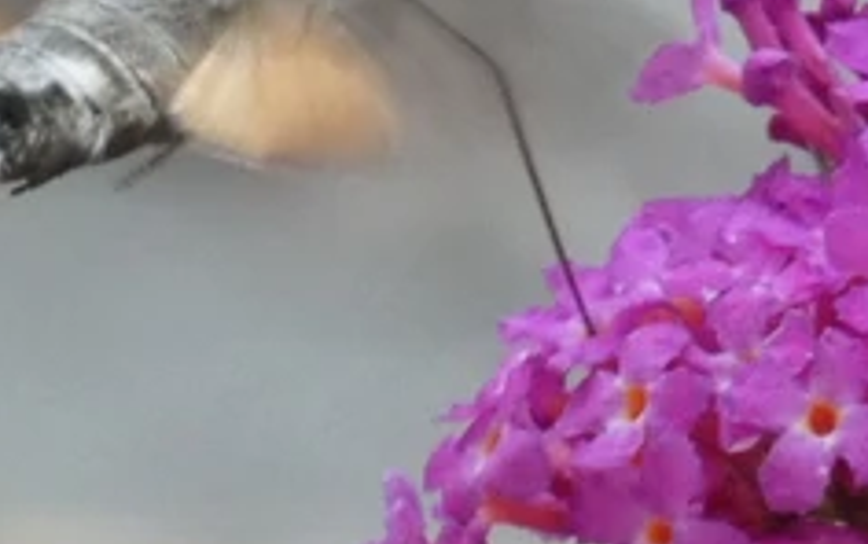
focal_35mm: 1526
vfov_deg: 0.9
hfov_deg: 1.4
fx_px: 36133
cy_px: 261
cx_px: 585
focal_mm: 95.2
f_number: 7.1
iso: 400
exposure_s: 1/100
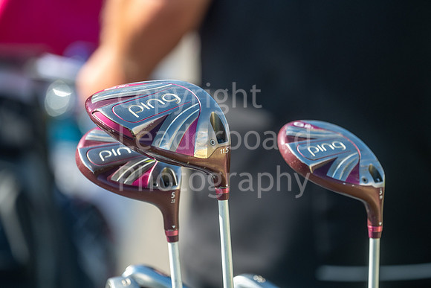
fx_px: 3592
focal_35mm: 300
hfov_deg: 6.9
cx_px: 216
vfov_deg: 4.6
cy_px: 144
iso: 500
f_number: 5
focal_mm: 300
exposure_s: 1/1250
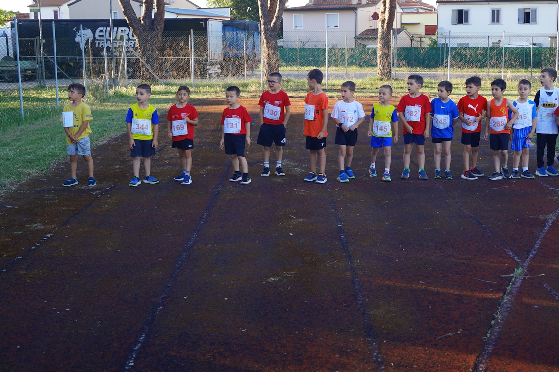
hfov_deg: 42.1
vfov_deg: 29.1
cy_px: 152
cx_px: 381
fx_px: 714
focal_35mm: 46
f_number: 4
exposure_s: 1/250
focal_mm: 22
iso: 250
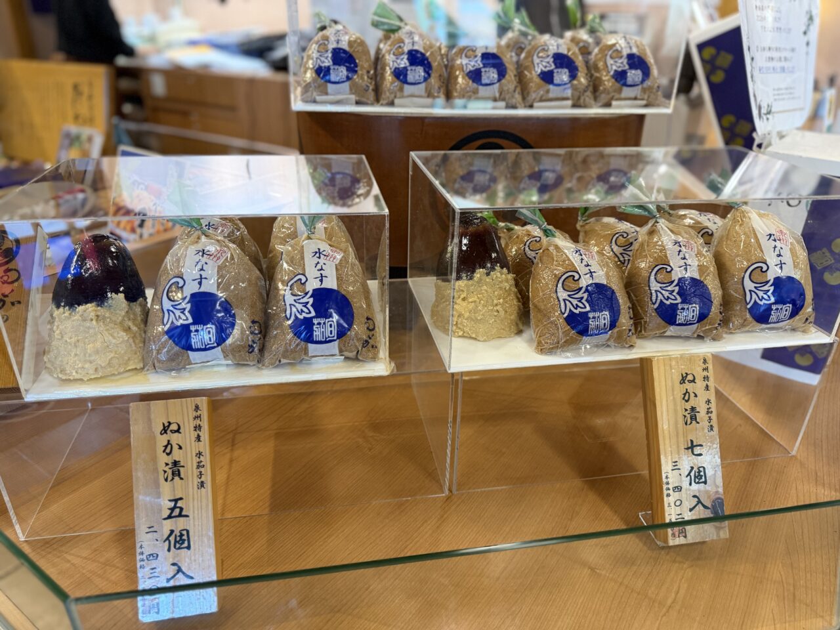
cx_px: 420
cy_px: 315
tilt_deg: -27.8
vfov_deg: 56.8
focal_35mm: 24
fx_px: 582
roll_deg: -0.3
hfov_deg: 71.6
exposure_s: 1/60
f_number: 1.78
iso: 320
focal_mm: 6.76
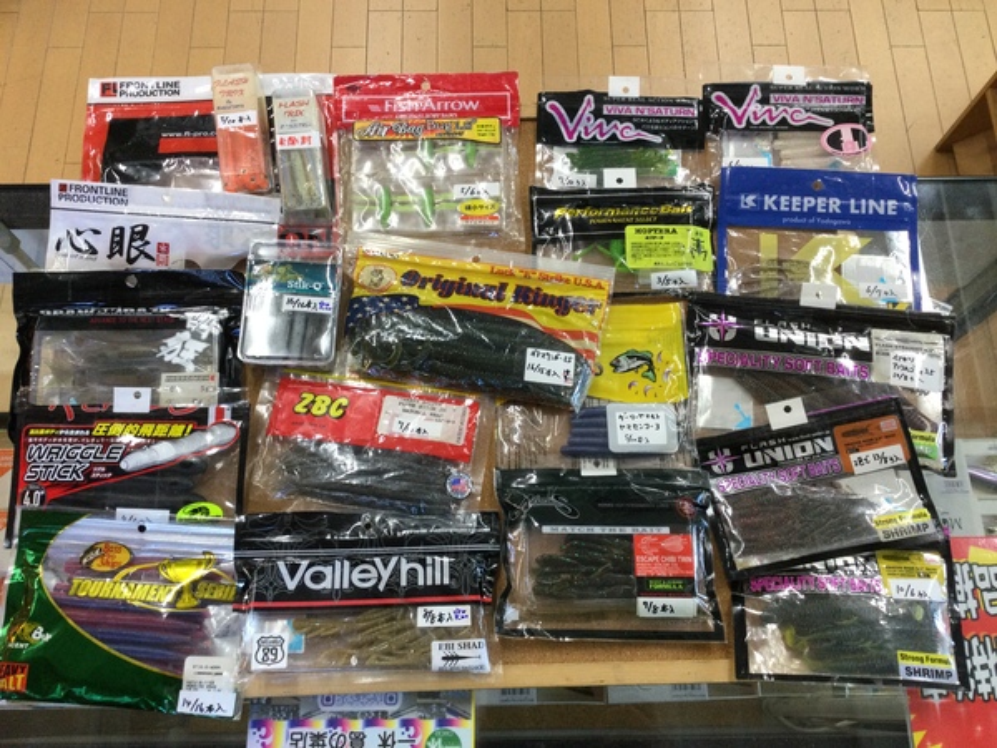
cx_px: 498
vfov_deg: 45.4
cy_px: 374
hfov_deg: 58.4
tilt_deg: -70.6
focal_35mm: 31
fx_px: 893
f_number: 2.4
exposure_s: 1/30
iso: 32
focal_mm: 3.3
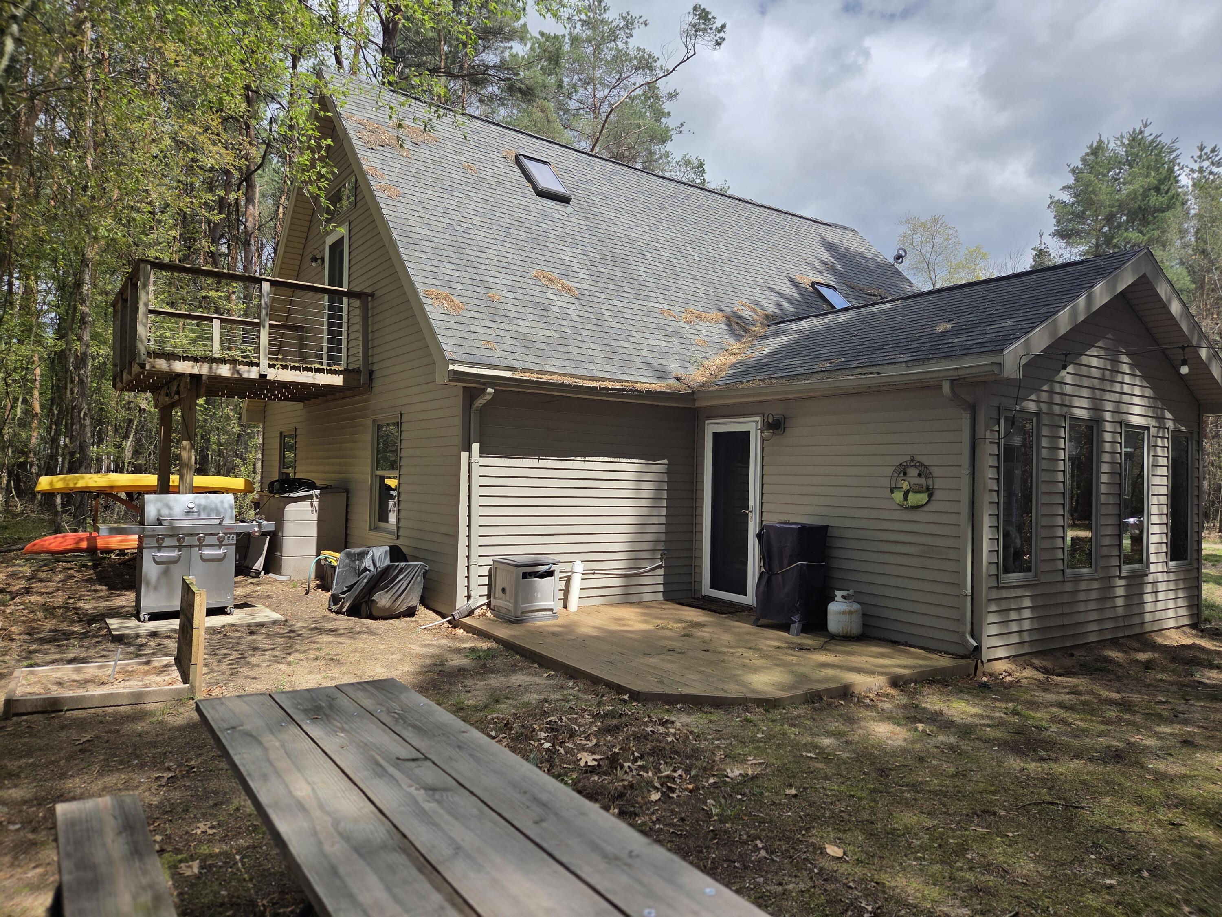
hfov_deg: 73.9
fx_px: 812
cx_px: 611
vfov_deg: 58.9
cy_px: 458
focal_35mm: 23
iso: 80
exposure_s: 1/4365
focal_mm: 5.4
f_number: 1.8
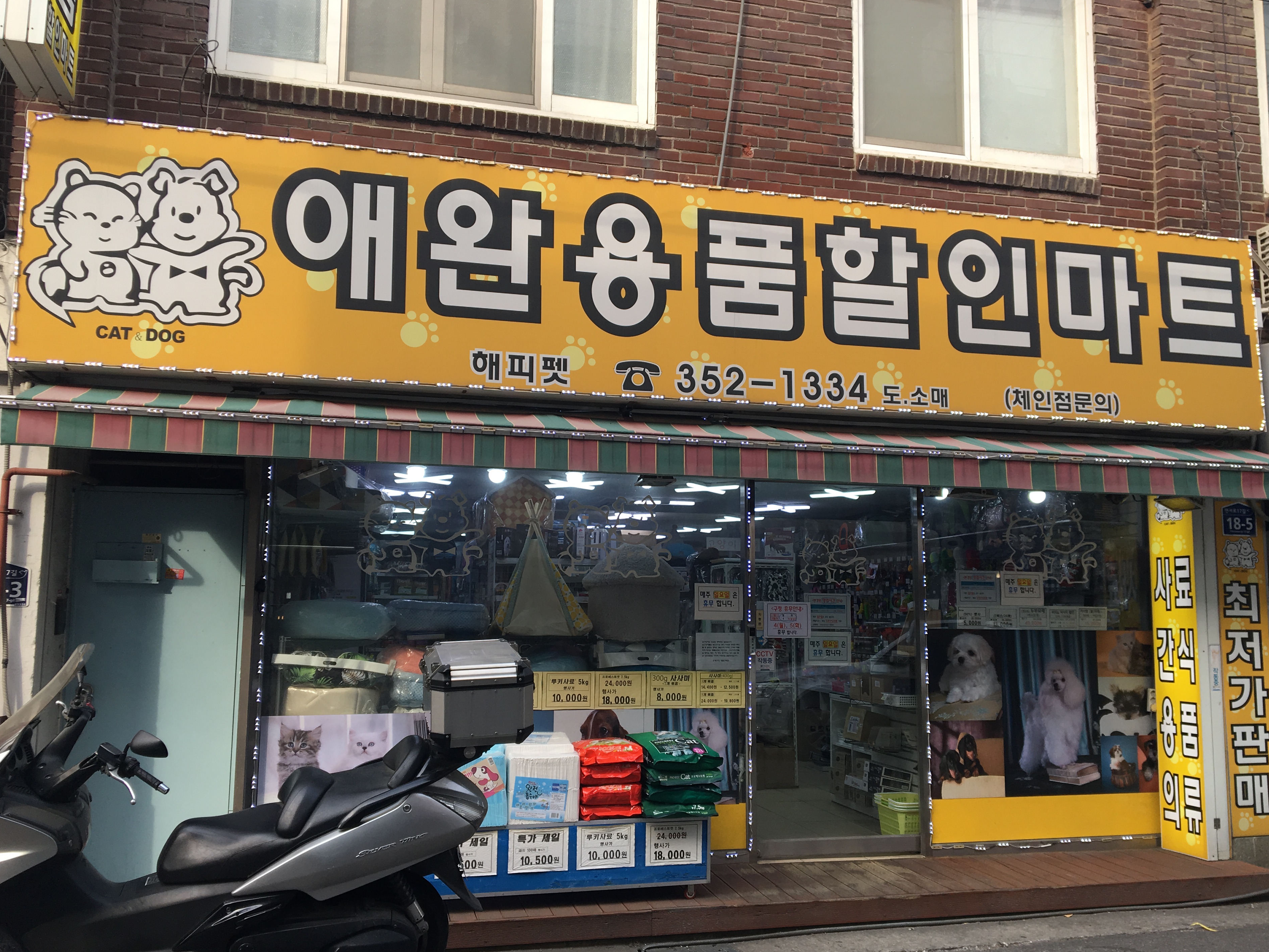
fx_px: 1136
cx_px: 648
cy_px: 486
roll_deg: -0.2
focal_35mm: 31
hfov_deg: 58.3
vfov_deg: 45.4
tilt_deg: +5.8
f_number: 2.2
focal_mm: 4.15
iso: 25
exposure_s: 1/222
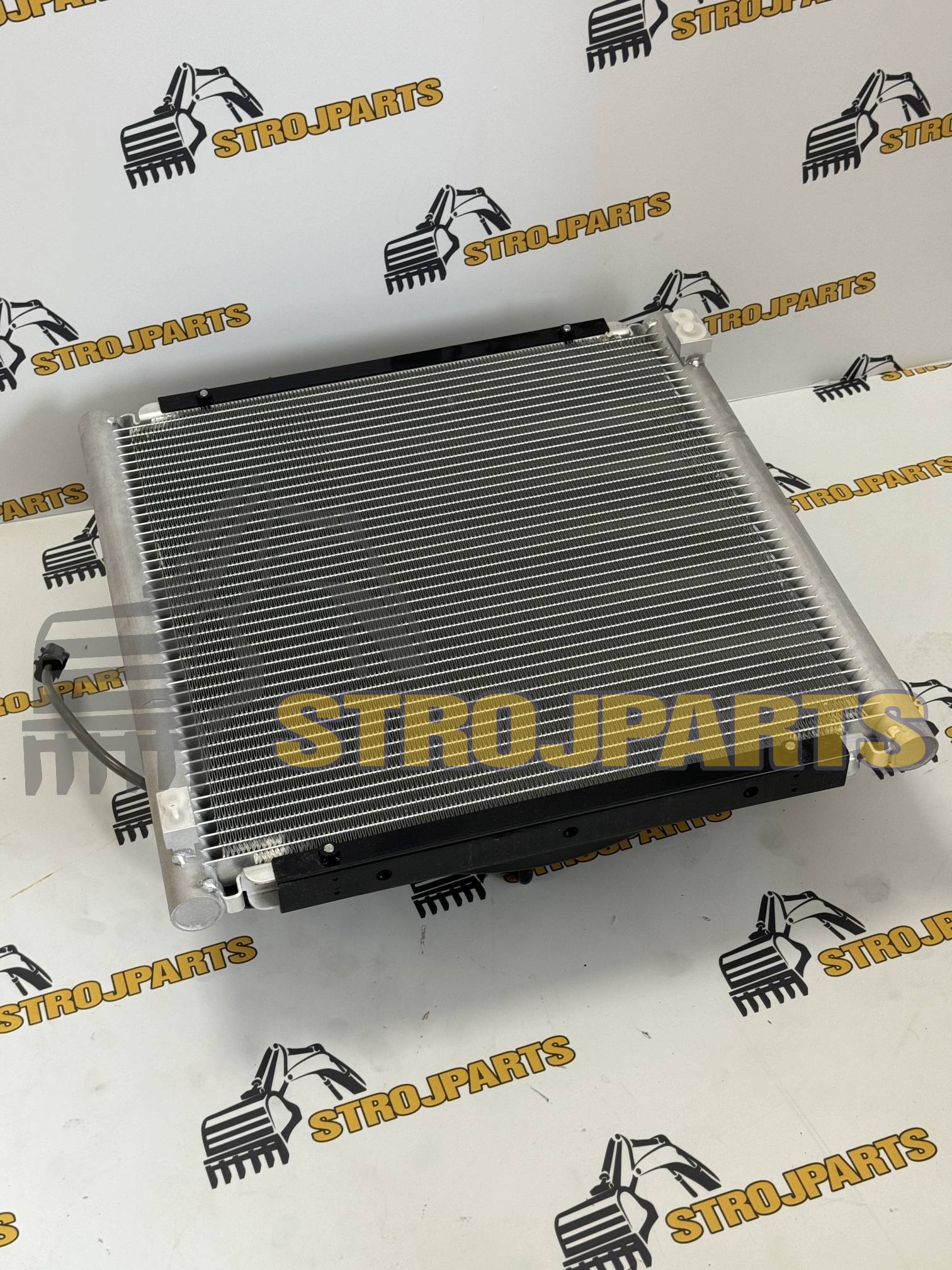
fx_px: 1760
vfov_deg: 39.7
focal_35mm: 48
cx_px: 476
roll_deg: -1.8
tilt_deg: -44.1
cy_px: 635
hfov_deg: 30.3
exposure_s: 1/50
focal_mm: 6.86
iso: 100
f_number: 1.78
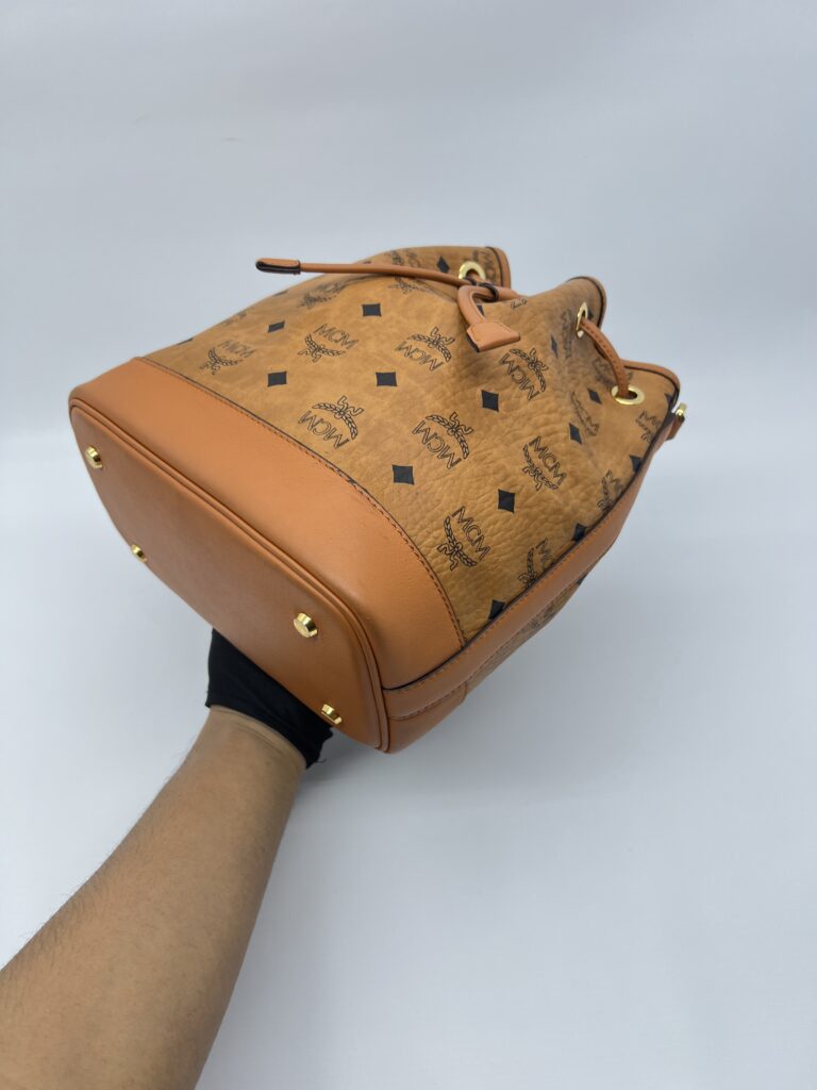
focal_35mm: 26
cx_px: 408
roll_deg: +5.5
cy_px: 545
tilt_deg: -43.1
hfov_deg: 53.1
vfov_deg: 67.3
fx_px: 818
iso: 40
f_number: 1.5
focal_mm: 5.7
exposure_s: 1/100
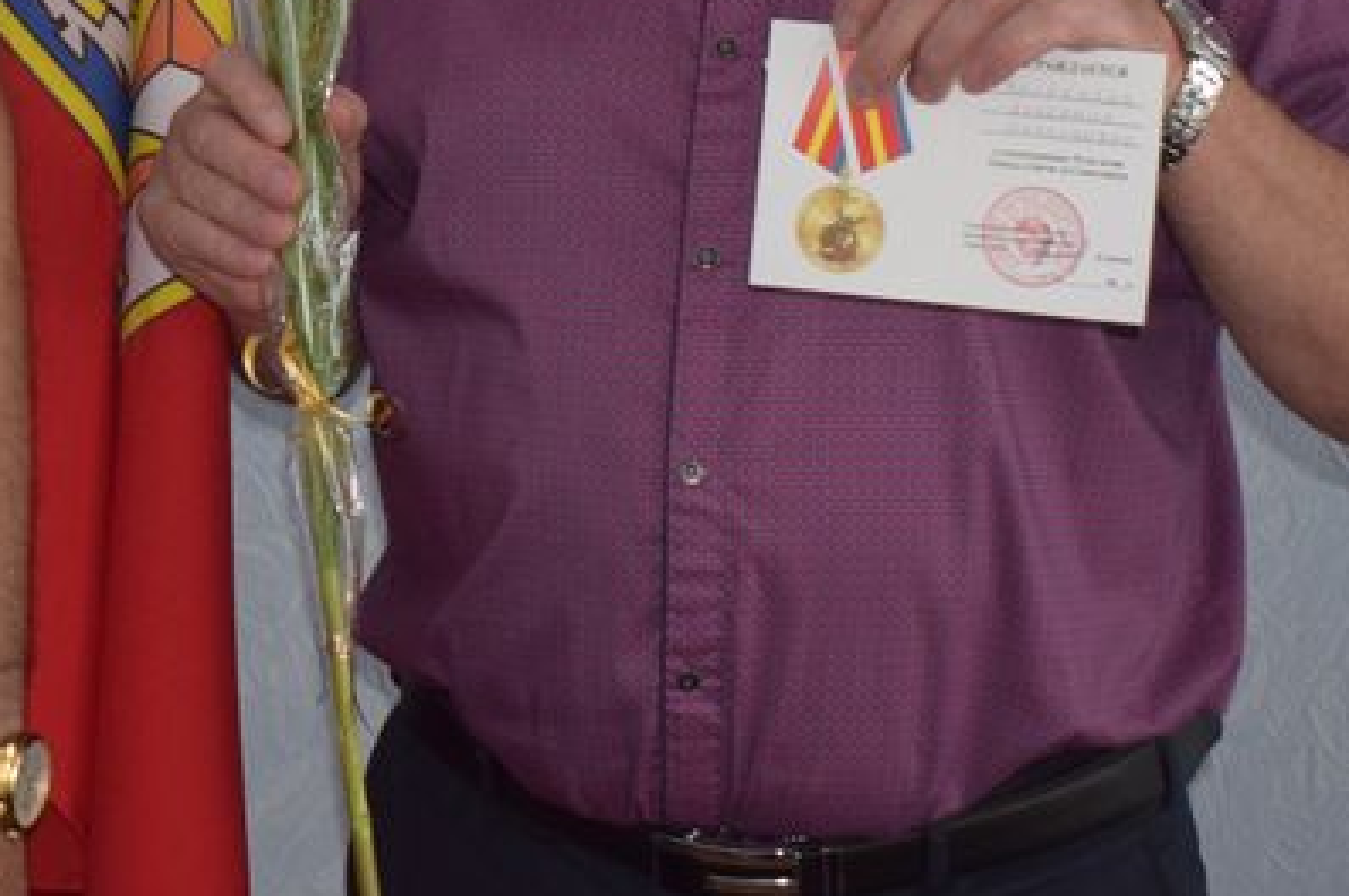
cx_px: -150
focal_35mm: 131
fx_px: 4890
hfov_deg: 15.3
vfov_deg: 10.2
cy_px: -395
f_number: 4.5
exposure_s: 1/80
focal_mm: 27
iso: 800
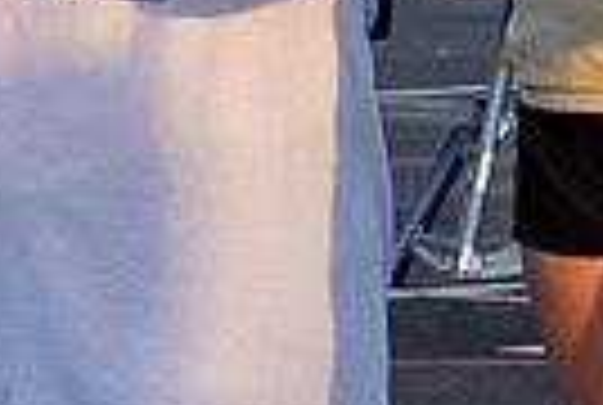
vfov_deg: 1.9
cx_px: 907
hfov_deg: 2.8
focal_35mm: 733
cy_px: -512
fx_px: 12305
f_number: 9
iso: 1250
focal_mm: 70
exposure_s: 1/800
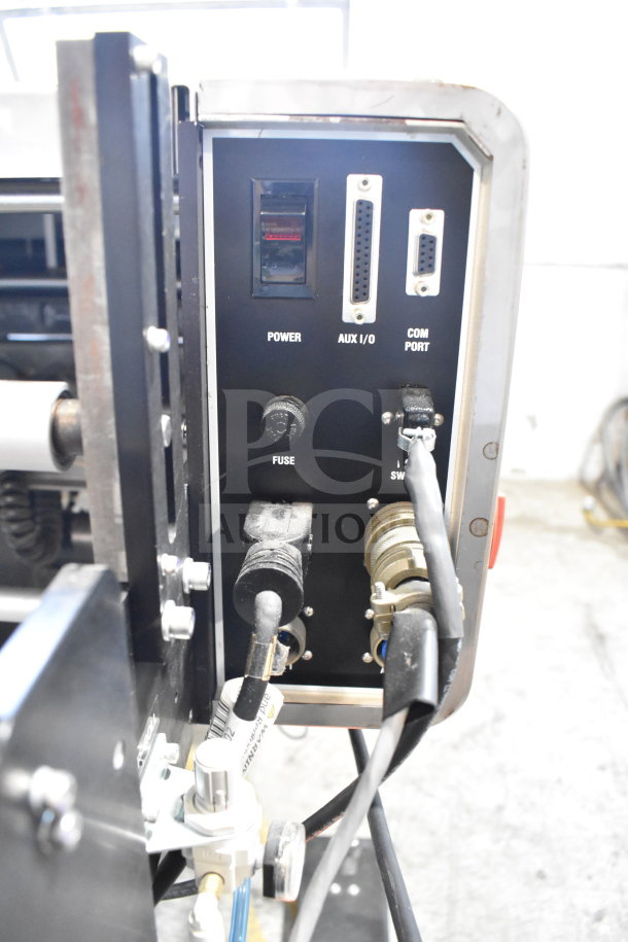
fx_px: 706
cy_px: 471
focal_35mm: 27
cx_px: 314
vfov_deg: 67.4
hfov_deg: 47.9
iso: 6400
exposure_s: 1/100
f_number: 5
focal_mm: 18
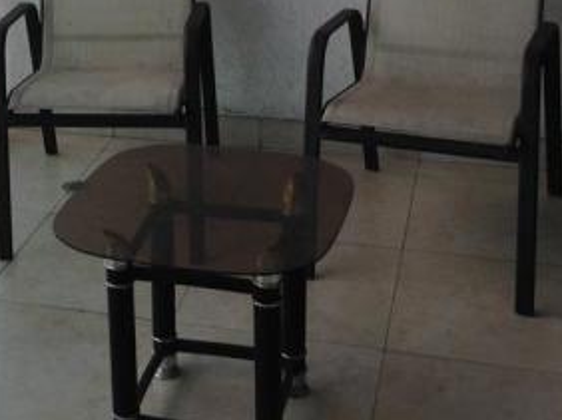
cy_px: 10
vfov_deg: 19.1
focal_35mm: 75
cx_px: 136
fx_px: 1217
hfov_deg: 25.7
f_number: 2.4
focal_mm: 4.12
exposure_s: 1/497
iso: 50
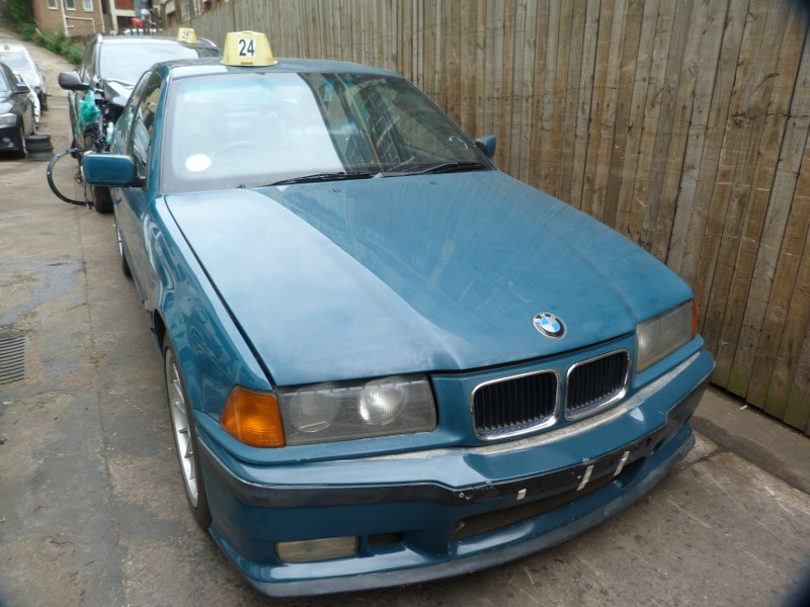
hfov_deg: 69.4
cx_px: 405
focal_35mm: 25
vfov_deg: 54.9
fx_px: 585
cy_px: 304
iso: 80
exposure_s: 1/100
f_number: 2.8
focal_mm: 4.5
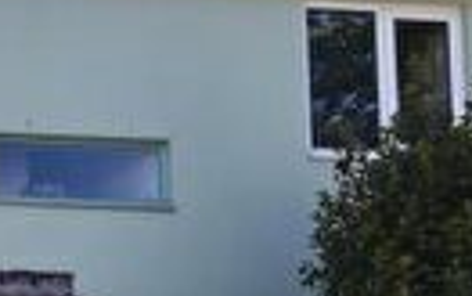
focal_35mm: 98
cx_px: -213
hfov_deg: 18.9
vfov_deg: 13.0
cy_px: 348
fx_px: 1261
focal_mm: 12
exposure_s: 1/800
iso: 640
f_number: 8
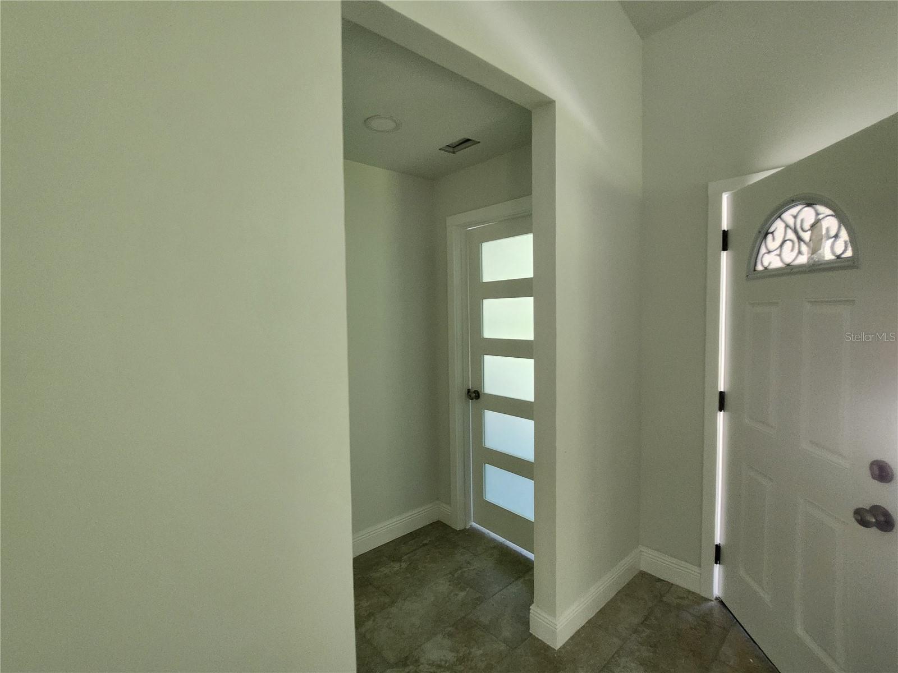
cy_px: 336
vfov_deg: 89.9
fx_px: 337
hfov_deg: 106.2
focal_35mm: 13
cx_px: 449
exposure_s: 1/60
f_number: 2.2
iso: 100
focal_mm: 1.7
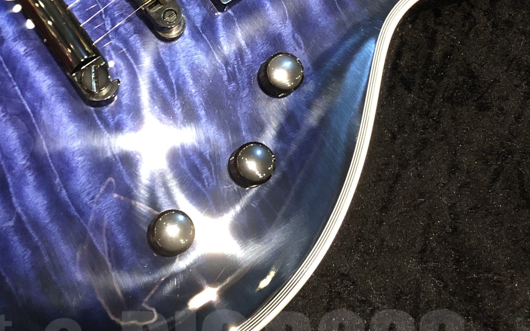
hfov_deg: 32.3
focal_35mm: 63
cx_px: 201
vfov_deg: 20.0
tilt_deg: -66.4
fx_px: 910
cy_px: 1
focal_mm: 3.99
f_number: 1.8
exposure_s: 1/6
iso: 100
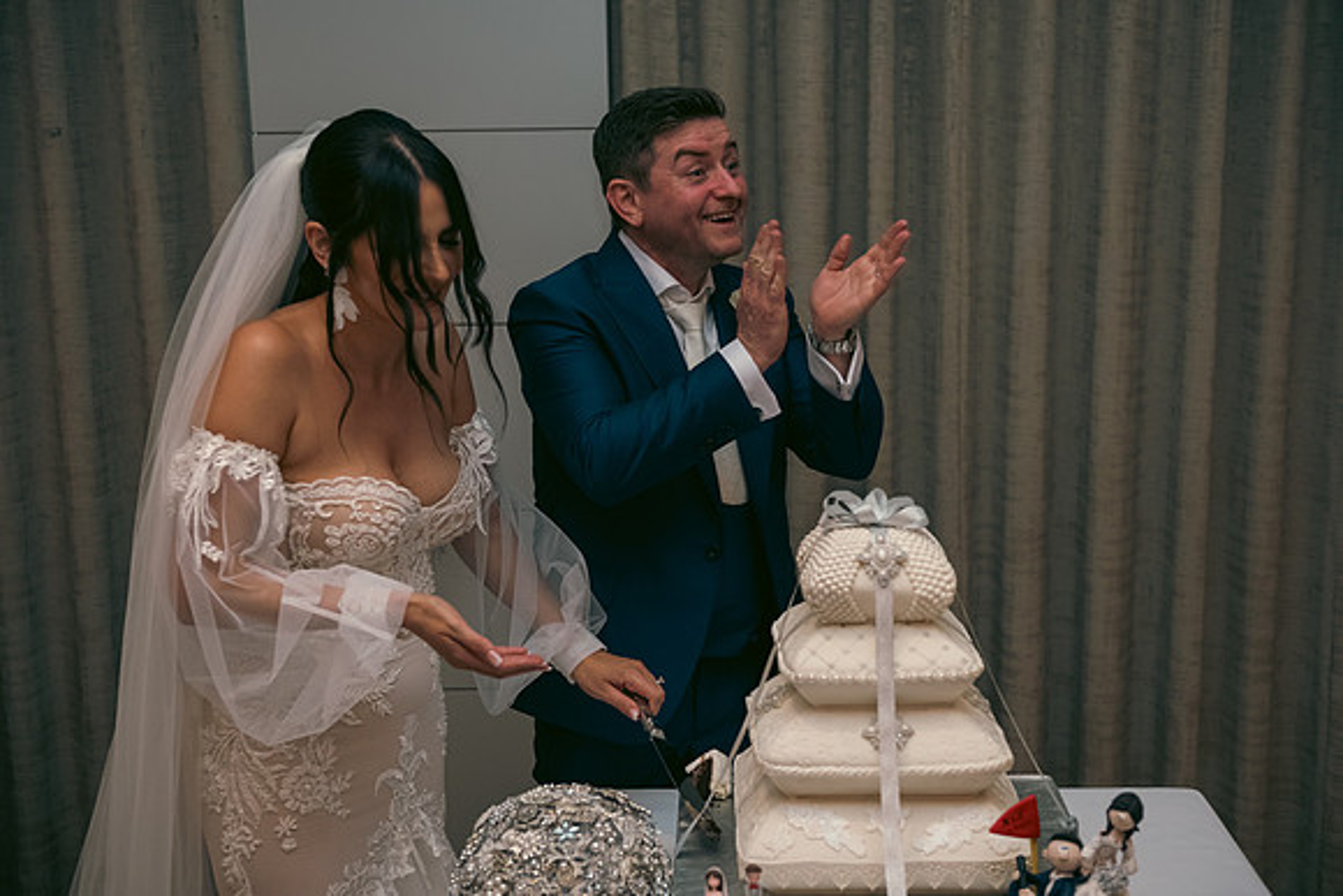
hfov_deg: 41.1
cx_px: 672
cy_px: 448
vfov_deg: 28.1
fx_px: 1791
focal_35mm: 48
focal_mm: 48
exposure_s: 1/160
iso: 800
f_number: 3.5
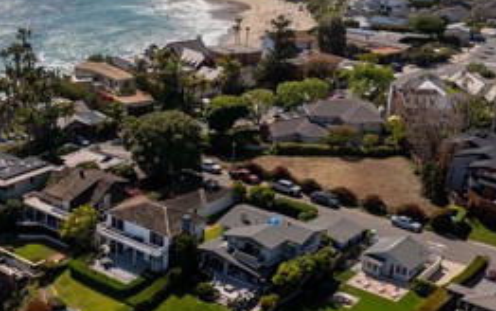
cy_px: 168
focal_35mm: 62
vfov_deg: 21.0
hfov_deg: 31.4
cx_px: 45
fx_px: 838
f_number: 2.8
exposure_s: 1/8000
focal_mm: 12.29
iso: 100
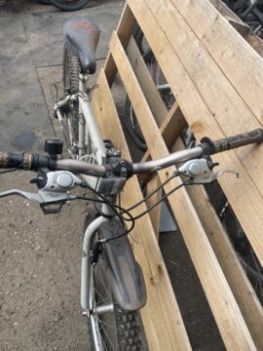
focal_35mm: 26
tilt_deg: -51.8
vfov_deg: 67.3
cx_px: 132
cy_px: 176
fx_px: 263
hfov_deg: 53.1
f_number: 1.6
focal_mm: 4.2
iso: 32
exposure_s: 1/1261
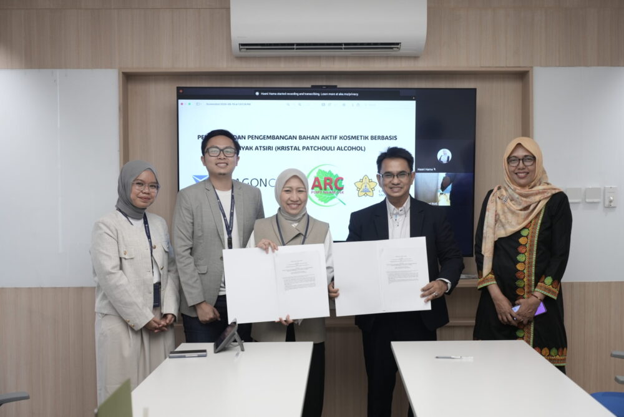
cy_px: 208
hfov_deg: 43.6
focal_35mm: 45
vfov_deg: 29.9
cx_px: 312
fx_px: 780
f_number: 3.5
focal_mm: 45
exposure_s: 1/125
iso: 640
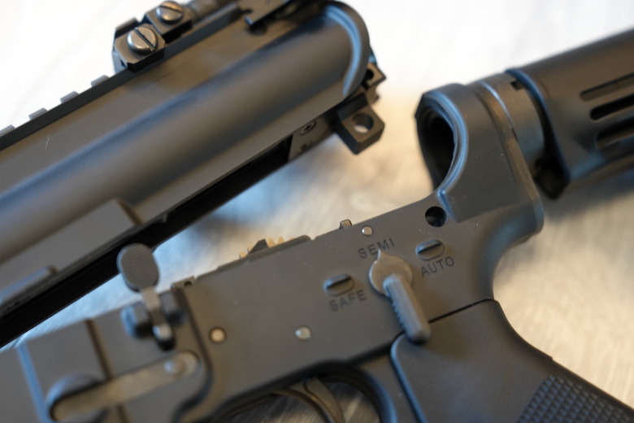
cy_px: 212
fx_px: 951
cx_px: 317
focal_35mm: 54
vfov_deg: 25.1
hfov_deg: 36.9
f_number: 2.8
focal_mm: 54
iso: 200
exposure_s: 1/4
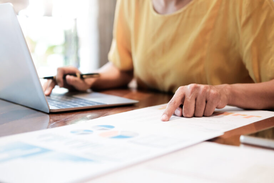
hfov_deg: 37.5
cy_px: 92
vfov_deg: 25.5
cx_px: 137
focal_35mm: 53
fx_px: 403
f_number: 2
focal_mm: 35
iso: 500
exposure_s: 1/80
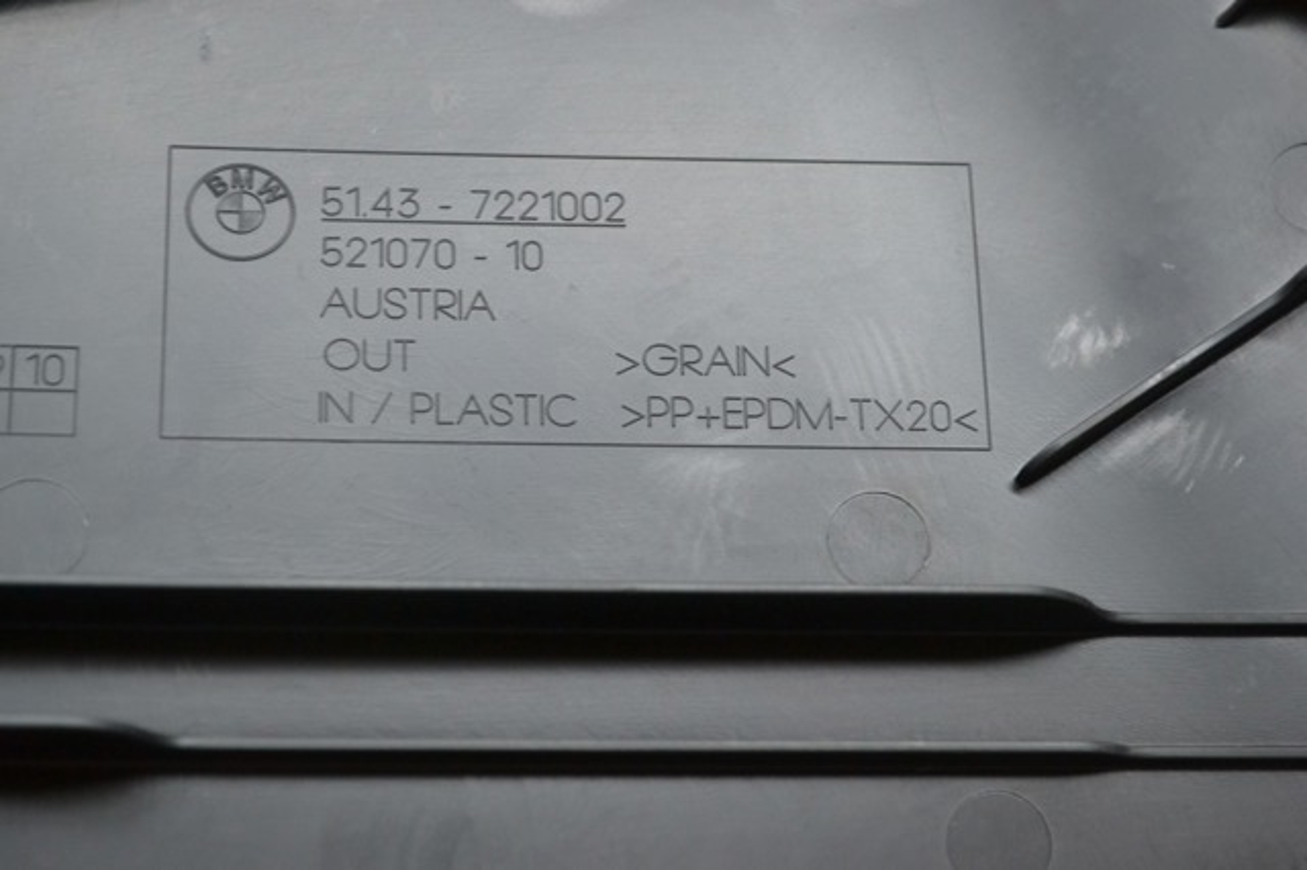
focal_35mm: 82
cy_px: 435
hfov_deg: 24.6
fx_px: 2994
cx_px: 654
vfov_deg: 16.5
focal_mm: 55
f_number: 5.6
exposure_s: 1/60
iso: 800
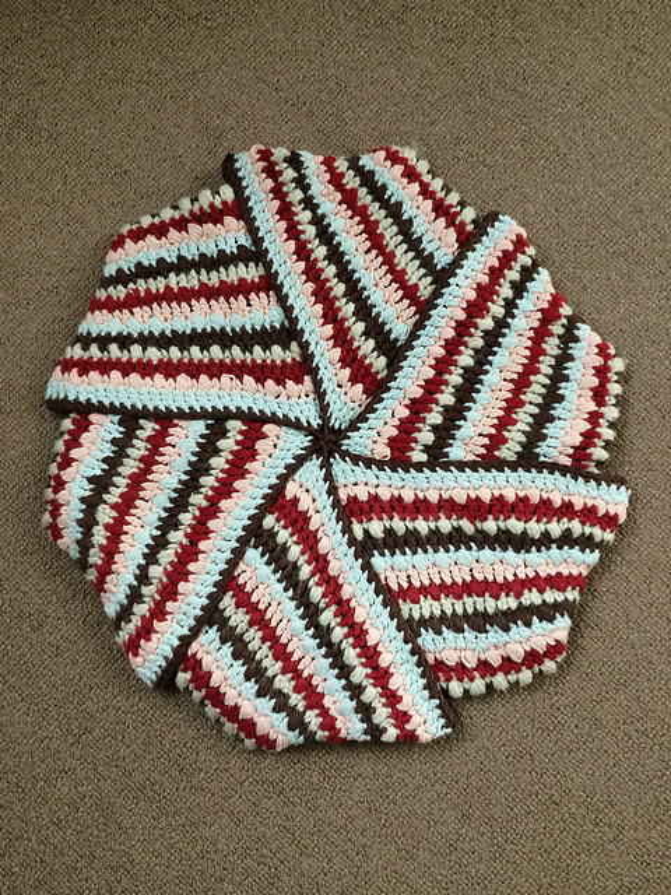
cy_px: 448
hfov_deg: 48.2
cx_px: 336
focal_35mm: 29
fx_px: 750
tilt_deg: -84.1
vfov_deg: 61.7
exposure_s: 1/30
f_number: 2.2
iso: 80
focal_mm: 4.15
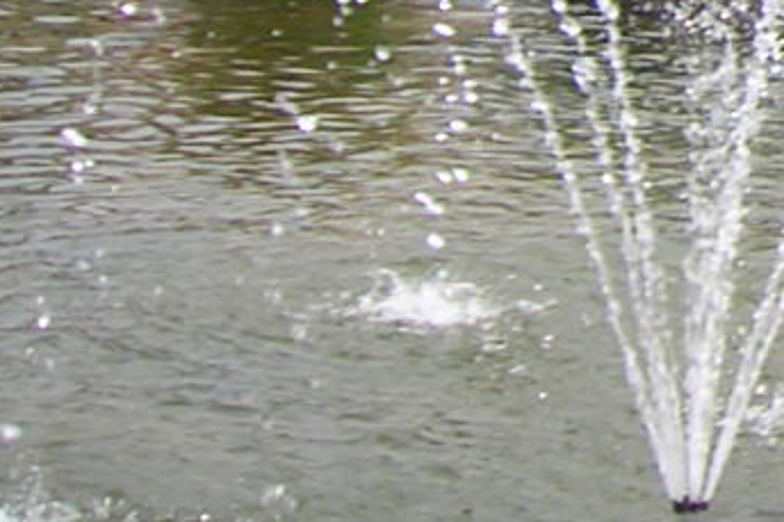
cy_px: -524
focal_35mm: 179
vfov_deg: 7.4
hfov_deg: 10.3
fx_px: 3896
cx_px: 1753
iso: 50
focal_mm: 5.7
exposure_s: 1/350
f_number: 2.8
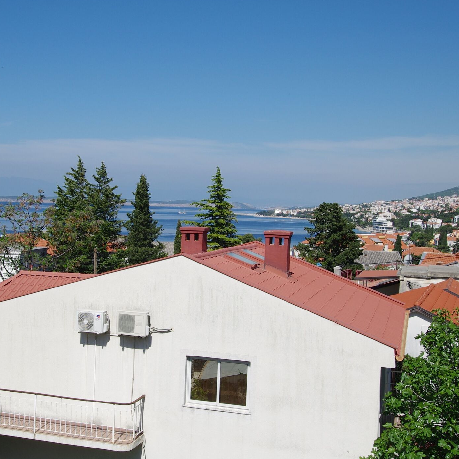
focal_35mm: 51
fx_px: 765
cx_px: 177
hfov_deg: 33.3
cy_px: 227
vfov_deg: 33.4
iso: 100
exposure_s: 1/160
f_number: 11
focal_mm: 20
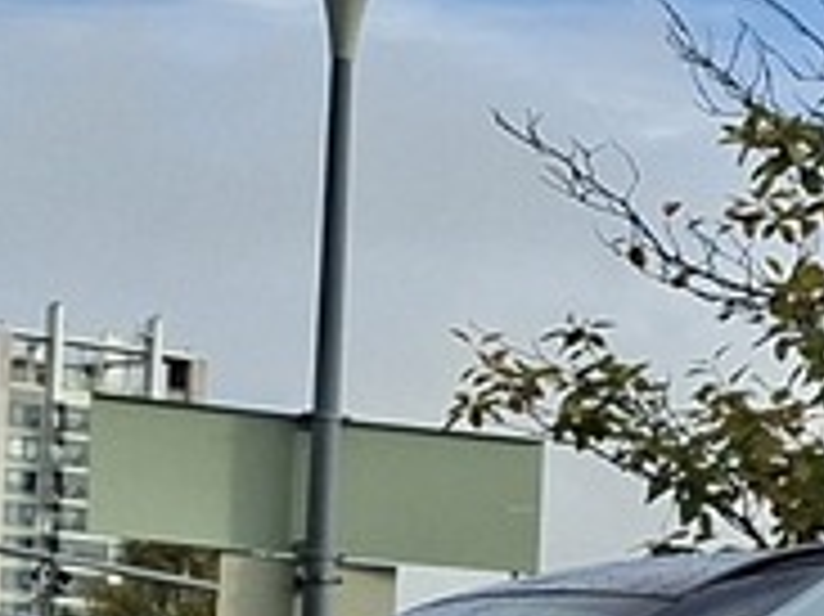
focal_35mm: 181
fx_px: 4306
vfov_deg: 8.1
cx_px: 2639
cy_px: 764
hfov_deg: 8.6
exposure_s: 1/2433
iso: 50
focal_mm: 5.54
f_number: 1.8
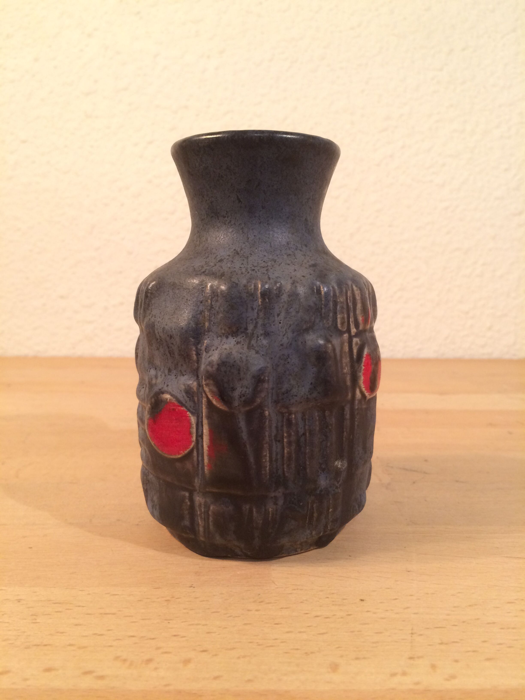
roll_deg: +1.3
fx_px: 586
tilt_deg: -9.2
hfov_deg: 48.2
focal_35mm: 29
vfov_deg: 61.7
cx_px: 262
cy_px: 350
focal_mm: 4.15
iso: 80
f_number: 2.2
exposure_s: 1/33
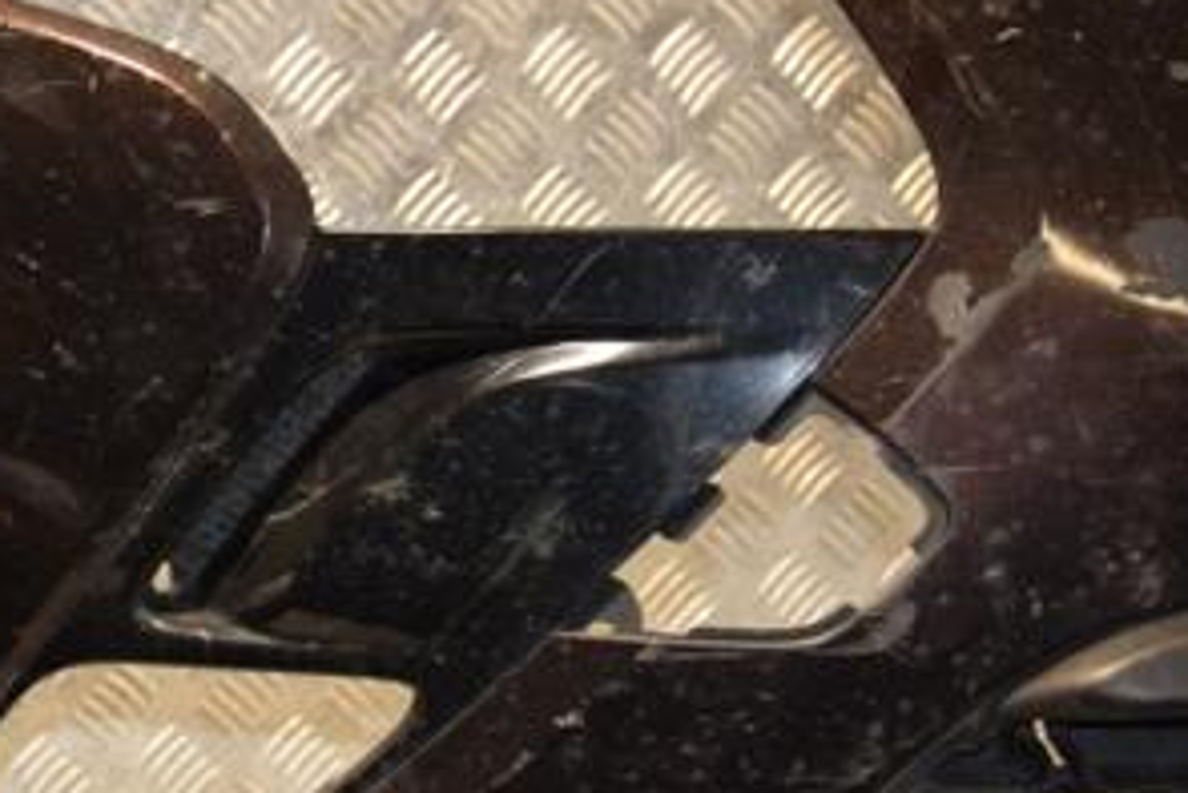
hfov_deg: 16.5
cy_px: 447
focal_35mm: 122
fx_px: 4028
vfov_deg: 11.2
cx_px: 60
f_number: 4.8
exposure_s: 1/125
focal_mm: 40
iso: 800
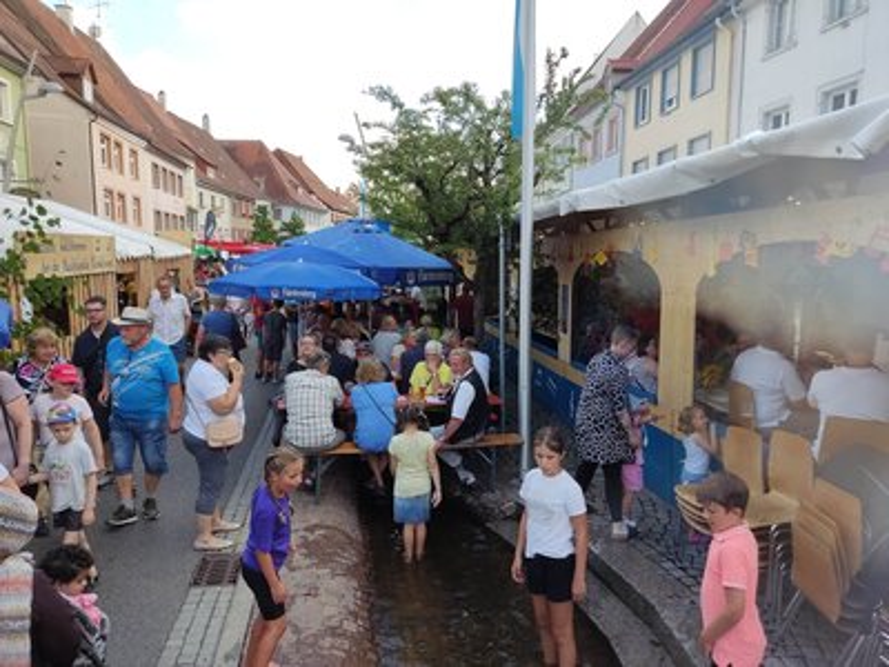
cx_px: 444
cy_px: 334
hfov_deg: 69.4
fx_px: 642
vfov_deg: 54.9
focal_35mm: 25
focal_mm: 4.71
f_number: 1.79
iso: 50
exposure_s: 1/298
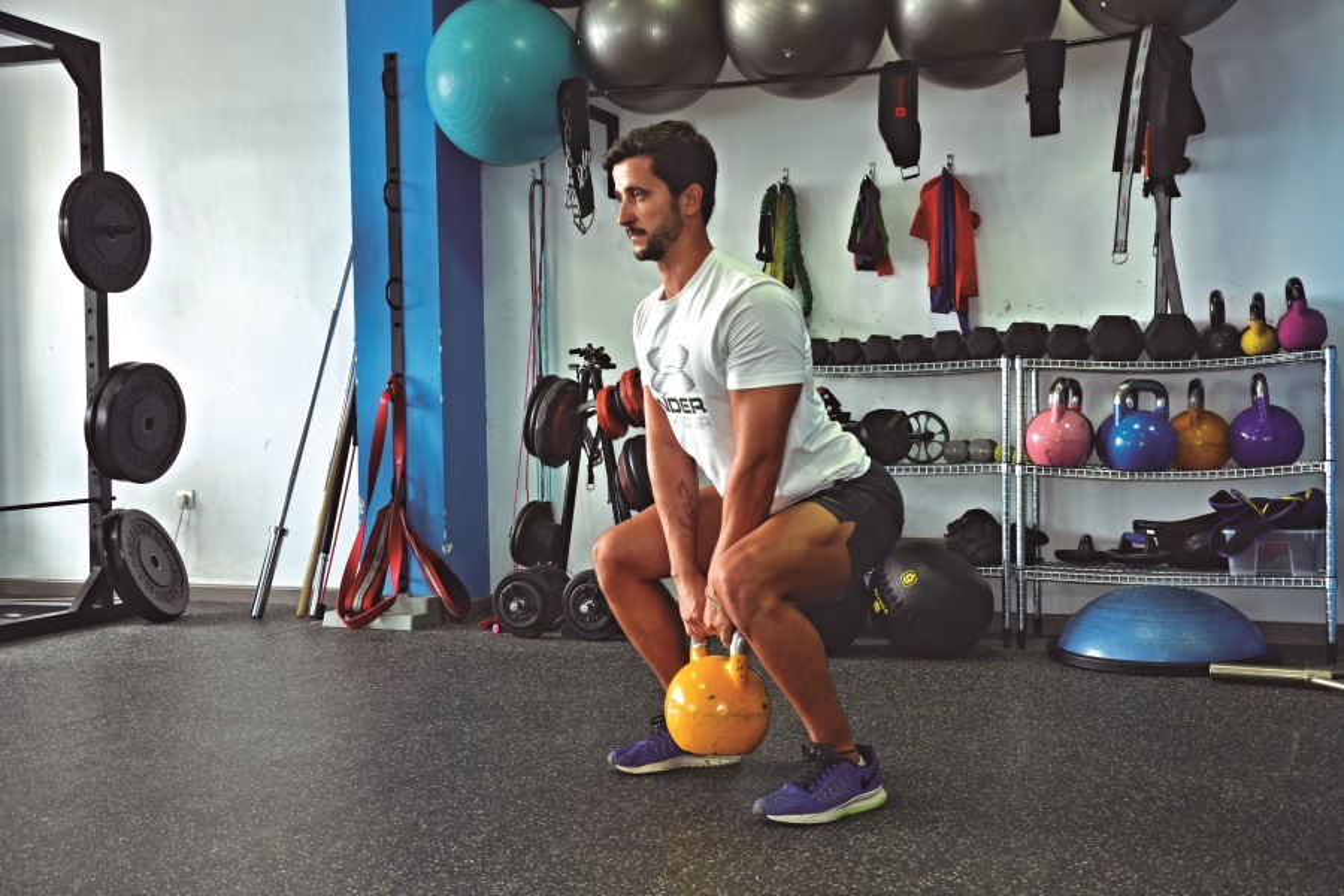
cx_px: 672
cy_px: 448
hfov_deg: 46.4
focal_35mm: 42
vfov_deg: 31.9
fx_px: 1568
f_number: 5.6
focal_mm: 28
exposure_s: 1/5
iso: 160
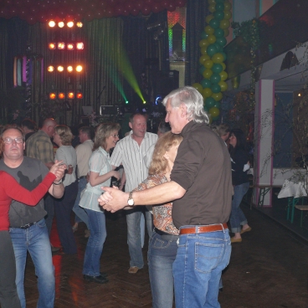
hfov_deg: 39.9
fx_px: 423
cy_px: 156
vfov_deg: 40.0
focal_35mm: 42
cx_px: 179
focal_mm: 7.4
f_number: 2.8
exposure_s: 1/30
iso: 160
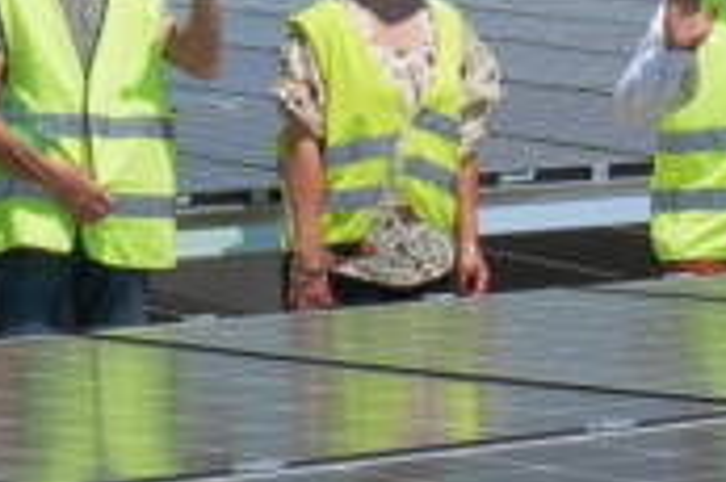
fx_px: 3747
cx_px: 101
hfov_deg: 11.0
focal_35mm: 186
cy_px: -8
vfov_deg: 7.3
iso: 200
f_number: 10
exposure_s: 1/640
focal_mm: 18
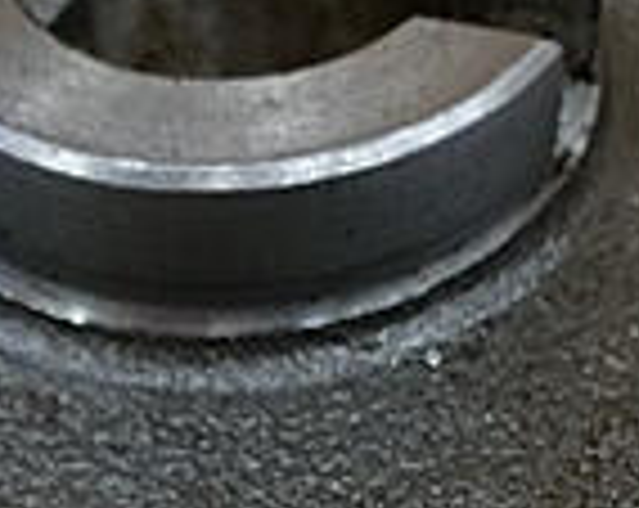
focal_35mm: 128
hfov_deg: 15.1
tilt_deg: -53.2
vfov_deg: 11.6
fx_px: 2416
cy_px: 697
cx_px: 274
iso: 125
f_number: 2.2
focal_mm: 4.15
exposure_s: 1/30
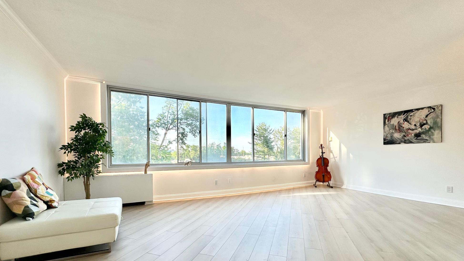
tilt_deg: -1.5
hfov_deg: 99.4
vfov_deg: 66.3
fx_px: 197
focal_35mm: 16
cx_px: 229
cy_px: 159
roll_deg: +0.2
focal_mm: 2.22
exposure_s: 1/210
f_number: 2.2
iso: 40
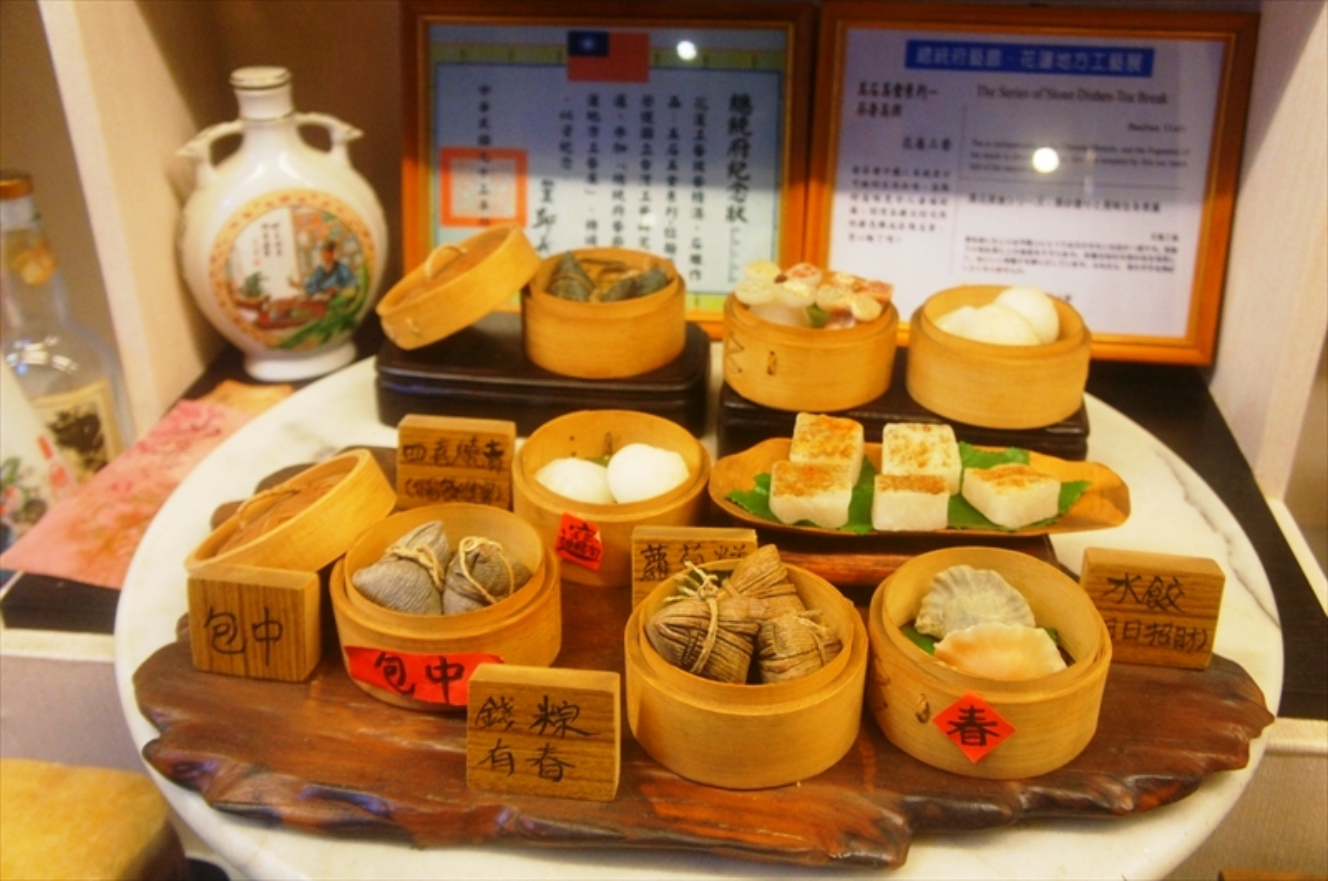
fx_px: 1326
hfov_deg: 53.2
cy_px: 440
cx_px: 664
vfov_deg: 36.8
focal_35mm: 36
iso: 1600
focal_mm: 24
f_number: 4
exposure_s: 1/100
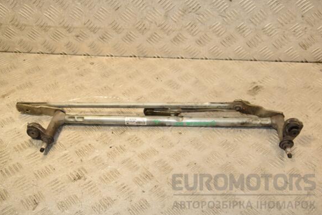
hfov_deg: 45.4
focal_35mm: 43
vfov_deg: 31.2
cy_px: 109
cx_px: 162
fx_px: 385
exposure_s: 1/200
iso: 800
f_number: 7.1
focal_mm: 28
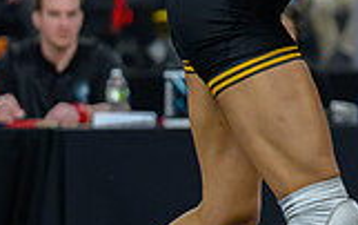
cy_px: 103
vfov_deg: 3.4
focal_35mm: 391
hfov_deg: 5.3
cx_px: 433
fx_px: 3819
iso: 2000
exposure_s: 1/800
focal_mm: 86
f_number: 2.8
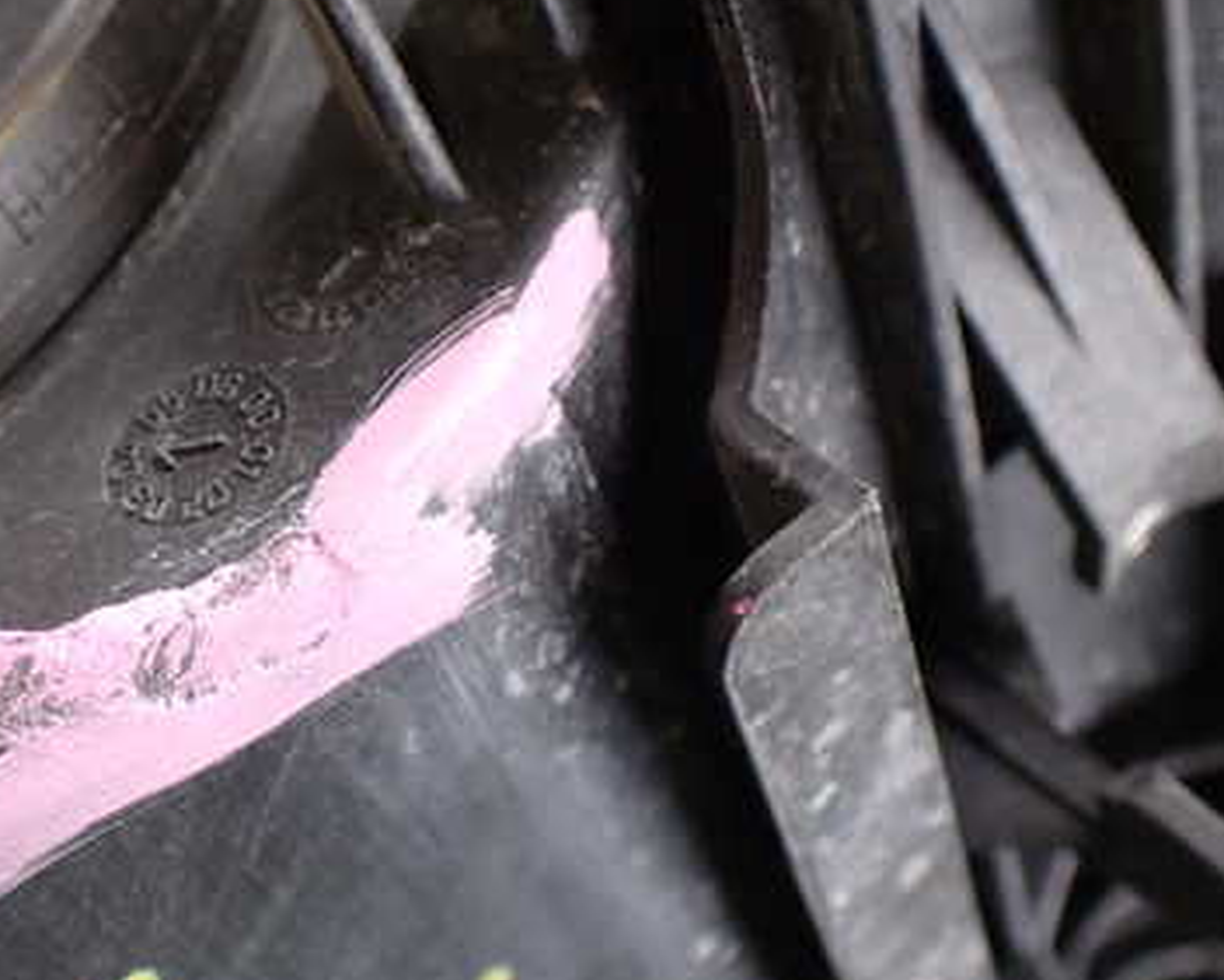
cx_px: 282
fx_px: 1812
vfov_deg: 30.3
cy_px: 450
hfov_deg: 36.3
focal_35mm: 50
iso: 200
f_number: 2.3
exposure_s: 1/125
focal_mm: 5.4
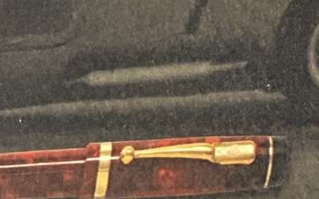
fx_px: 1755
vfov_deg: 5.8
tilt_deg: -58.7
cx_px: 780
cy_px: -522
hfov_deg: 9.2
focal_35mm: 202
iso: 40
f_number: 1.8
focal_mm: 3
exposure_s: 1/122
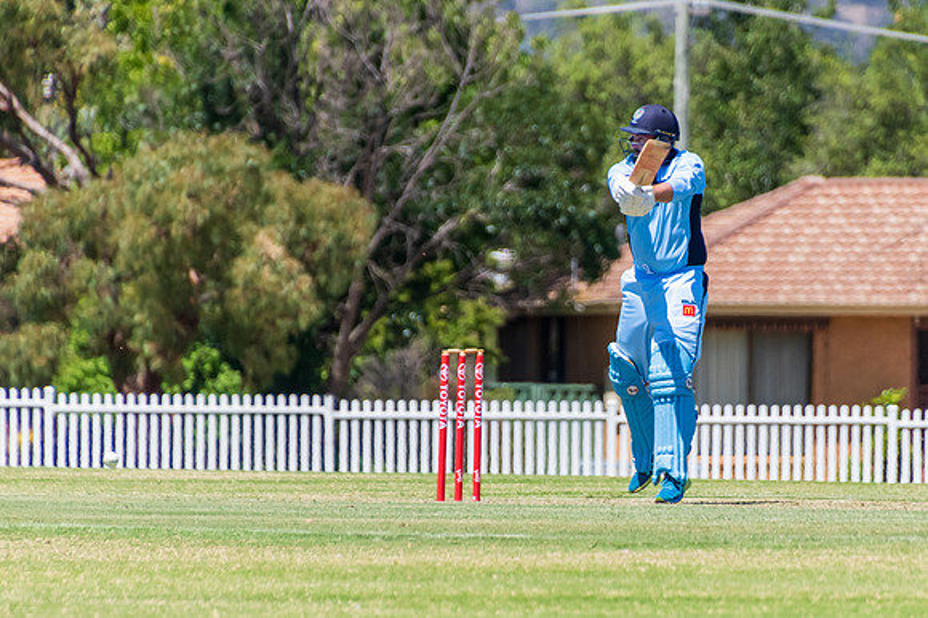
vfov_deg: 1.8
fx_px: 19638
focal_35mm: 762
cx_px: 590
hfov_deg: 2.7
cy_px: 320
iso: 400
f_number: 6.3
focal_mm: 400
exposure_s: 1/2500
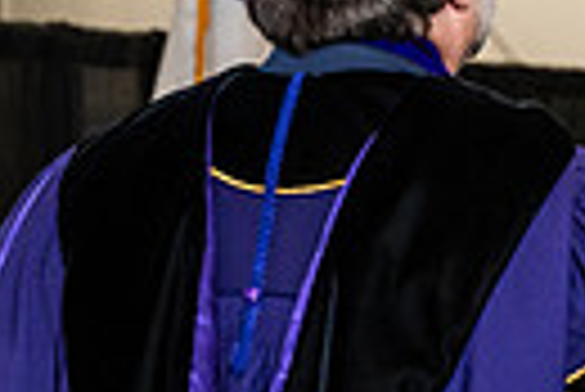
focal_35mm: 313
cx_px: 585
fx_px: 5092
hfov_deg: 6.6
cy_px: 295
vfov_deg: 4.4
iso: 1250
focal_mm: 70
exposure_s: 1/200
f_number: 4.5
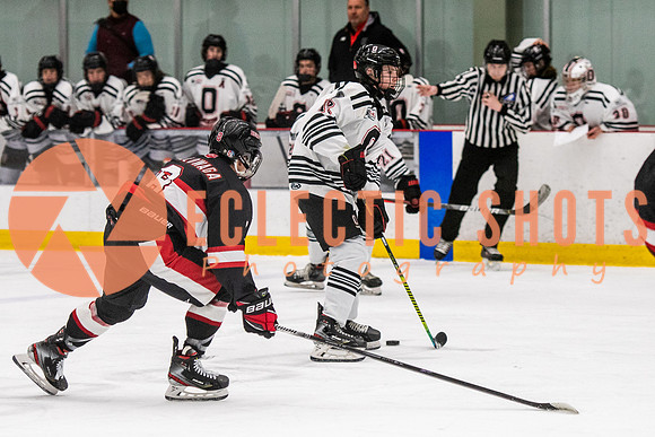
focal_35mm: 212
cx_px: 353
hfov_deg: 9.7
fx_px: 3854
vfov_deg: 6.5
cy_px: 153
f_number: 2.8
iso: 1250
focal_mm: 102
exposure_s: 1/640
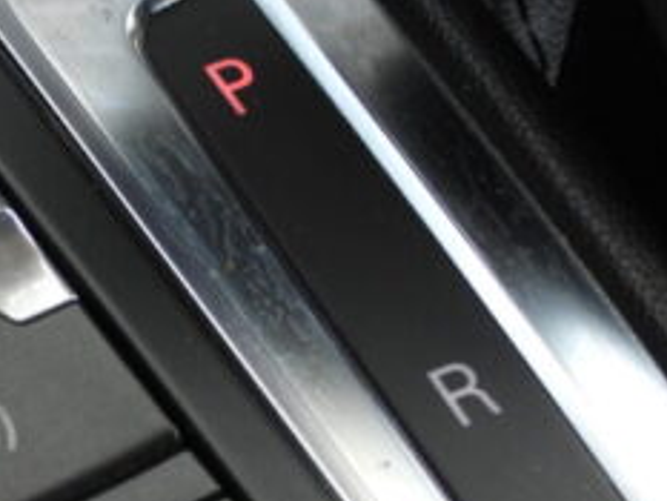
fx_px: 4415
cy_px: 438
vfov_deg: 6.5
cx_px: -135
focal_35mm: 229
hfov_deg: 8.5
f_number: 3.5
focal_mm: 13.5
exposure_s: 1/125
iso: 100
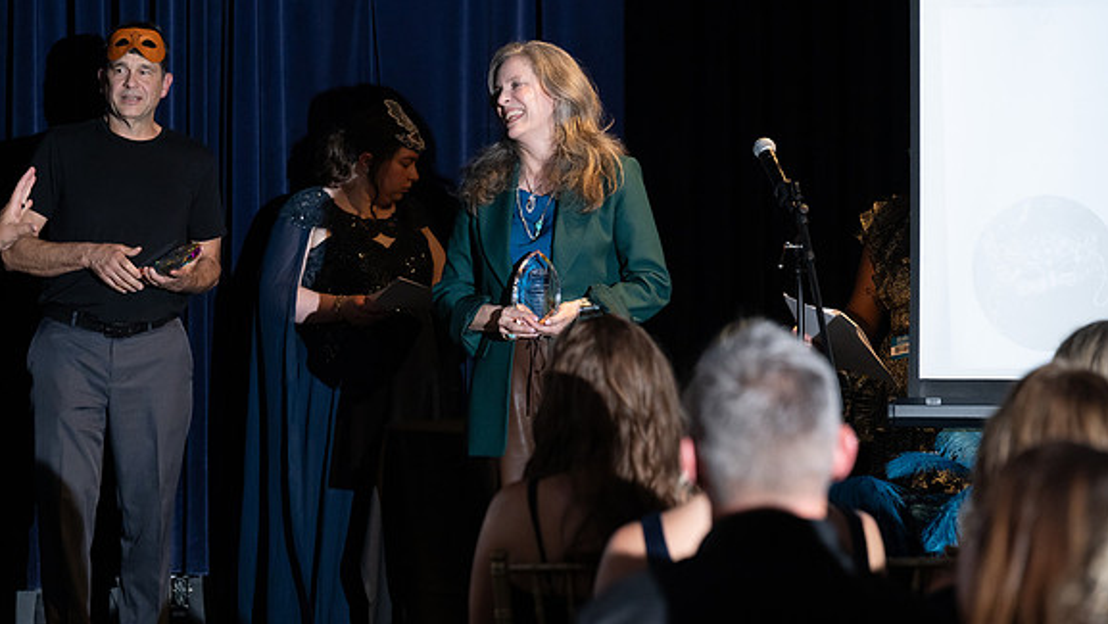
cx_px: 555
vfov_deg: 7.7
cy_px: 274
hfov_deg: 13.6
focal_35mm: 158
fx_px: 4644
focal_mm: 150
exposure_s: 1/200
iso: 2500
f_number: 5
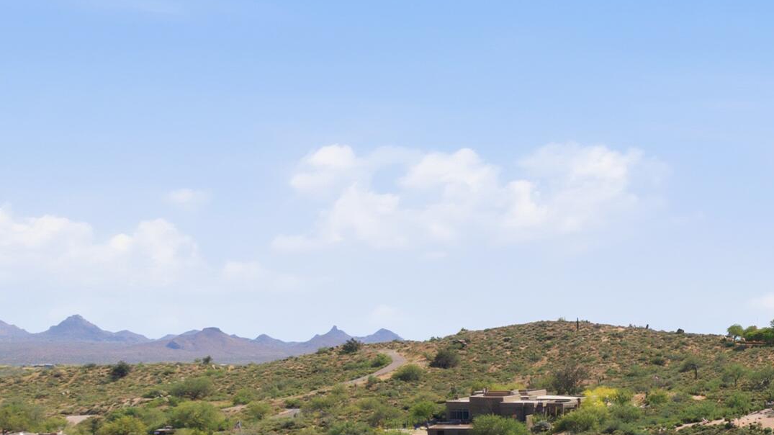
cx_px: 953
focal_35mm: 73
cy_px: 445
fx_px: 1498
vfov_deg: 16.2
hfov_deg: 25.6
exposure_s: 1/5000
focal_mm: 8.7
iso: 190
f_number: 1.8
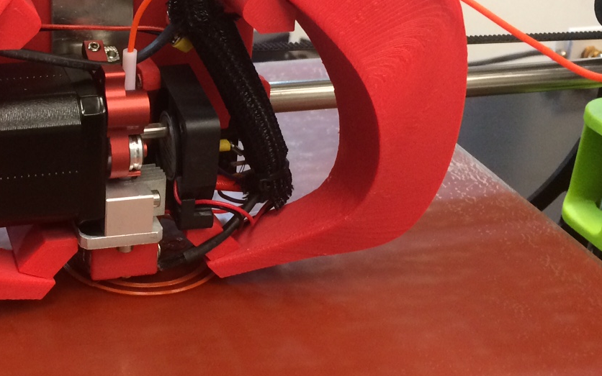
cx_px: 94
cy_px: 141
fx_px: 985
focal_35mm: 60
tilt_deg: -26.3
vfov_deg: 21.6
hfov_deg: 32.7
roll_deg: -0.6
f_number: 2.2
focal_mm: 4.15
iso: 160
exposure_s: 1/30
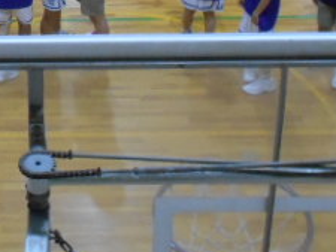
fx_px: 1078
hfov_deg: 17.3
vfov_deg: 12.9
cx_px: -4
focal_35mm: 111
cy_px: -84
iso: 800
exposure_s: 1/80
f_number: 3.9
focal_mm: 6.7
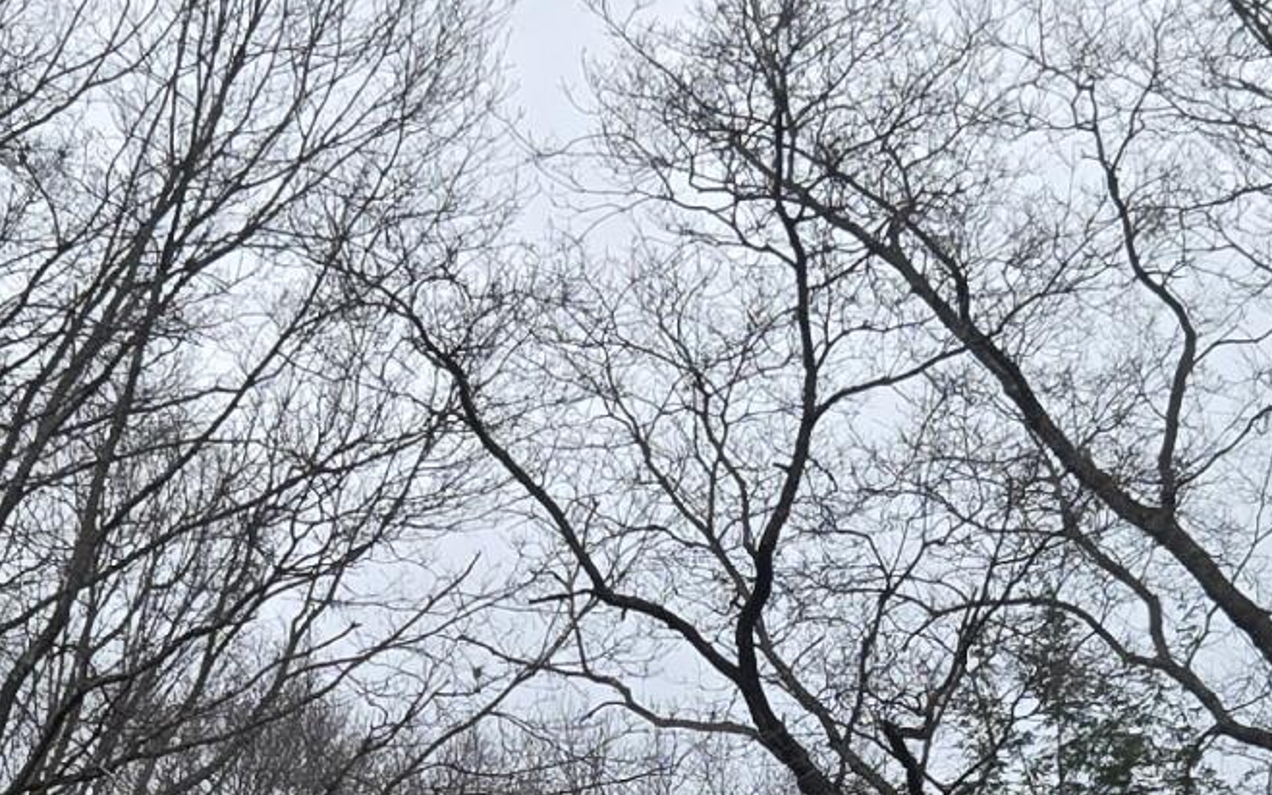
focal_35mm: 111
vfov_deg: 11.6
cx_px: 672
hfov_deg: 18.8
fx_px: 3848
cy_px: 918
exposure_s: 1/2359
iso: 80
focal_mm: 5.4
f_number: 1.8
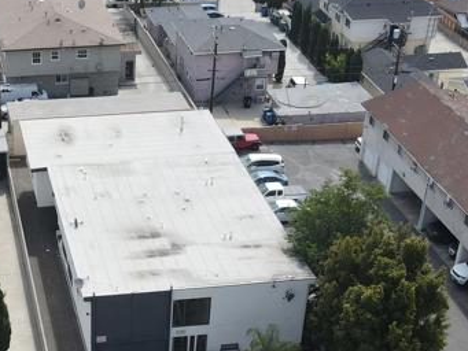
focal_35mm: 72
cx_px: 97
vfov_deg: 20.1
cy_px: 308
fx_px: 974
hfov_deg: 26.5
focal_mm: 4.5
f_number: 2.8
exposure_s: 1/640
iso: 100
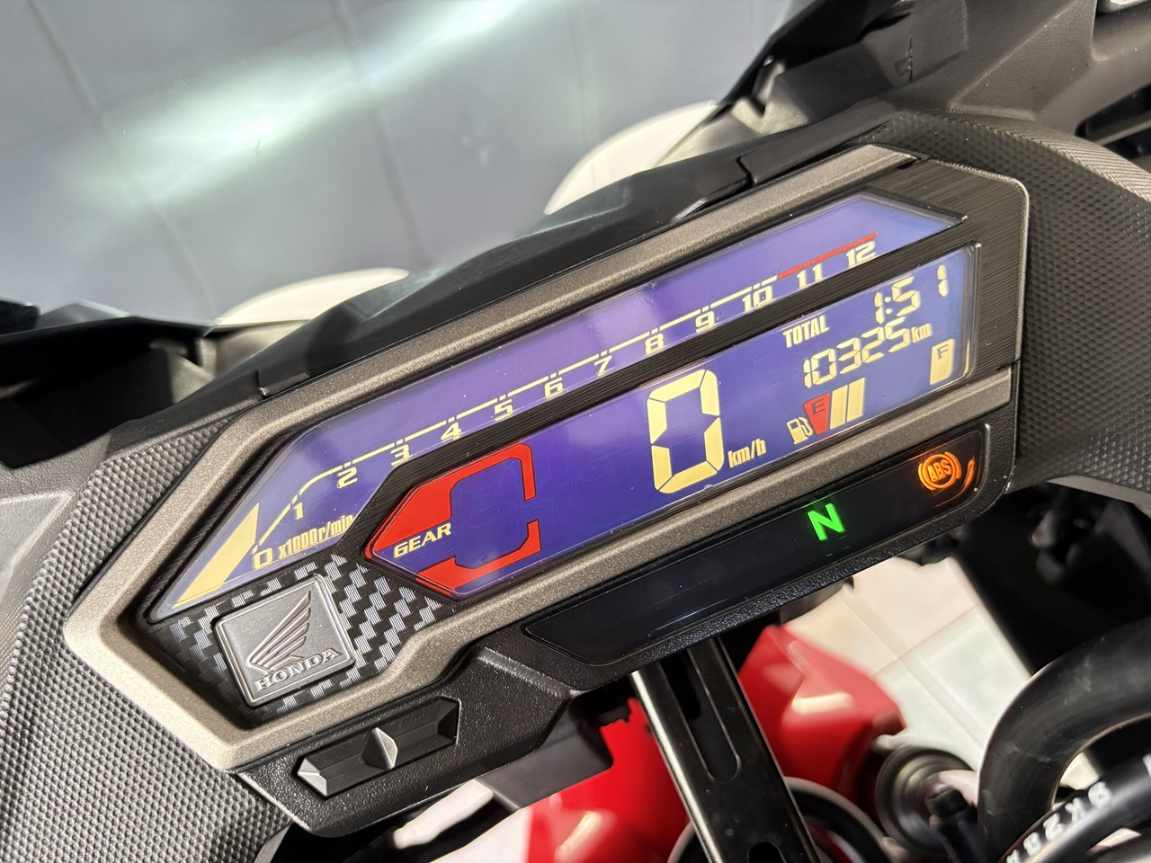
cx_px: 576
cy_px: 432
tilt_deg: -47.4
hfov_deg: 67.3
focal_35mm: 26
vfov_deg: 53.1
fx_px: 865
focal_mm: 5.96
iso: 400
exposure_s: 1/60
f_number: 1.6
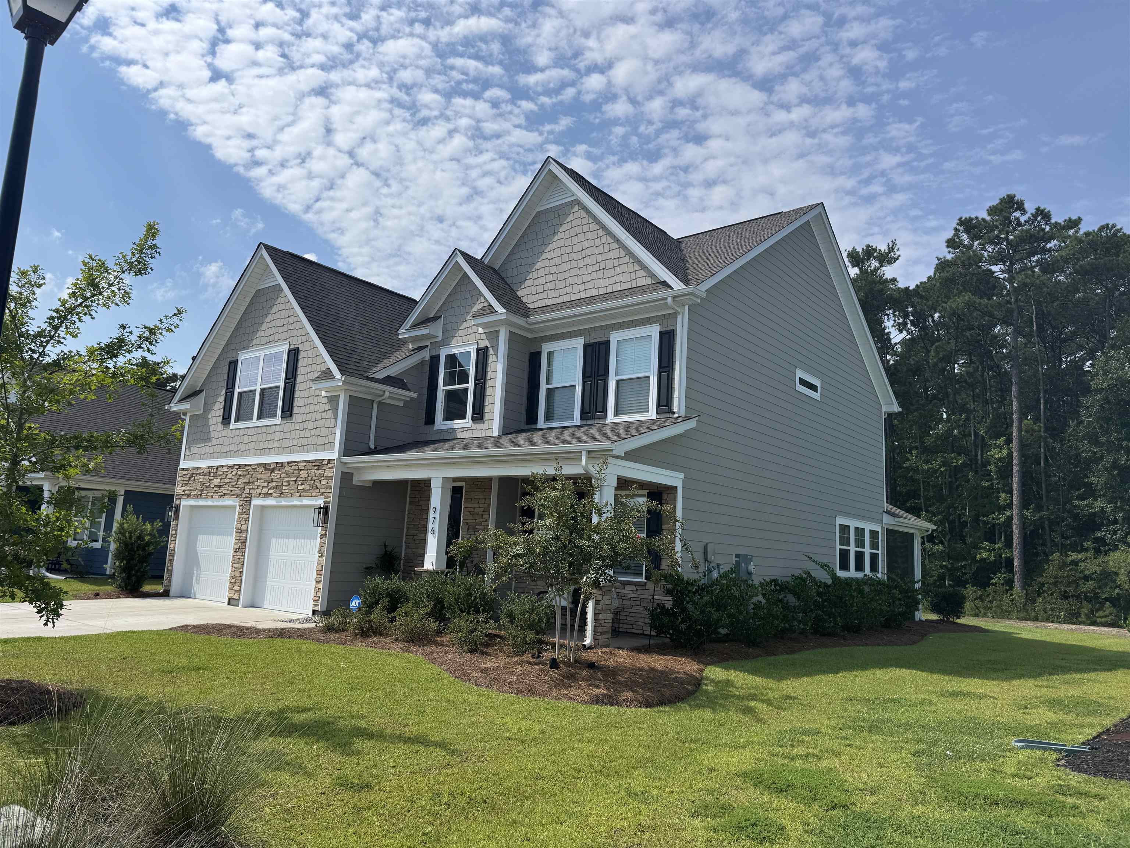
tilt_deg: +9.5
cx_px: 565
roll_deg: -3.3
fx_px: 783
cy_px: 424
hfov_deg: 71.6
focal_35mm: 24
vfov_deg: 56.8
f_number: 1.78
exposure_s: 1/7092
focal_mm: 6.76
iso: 80
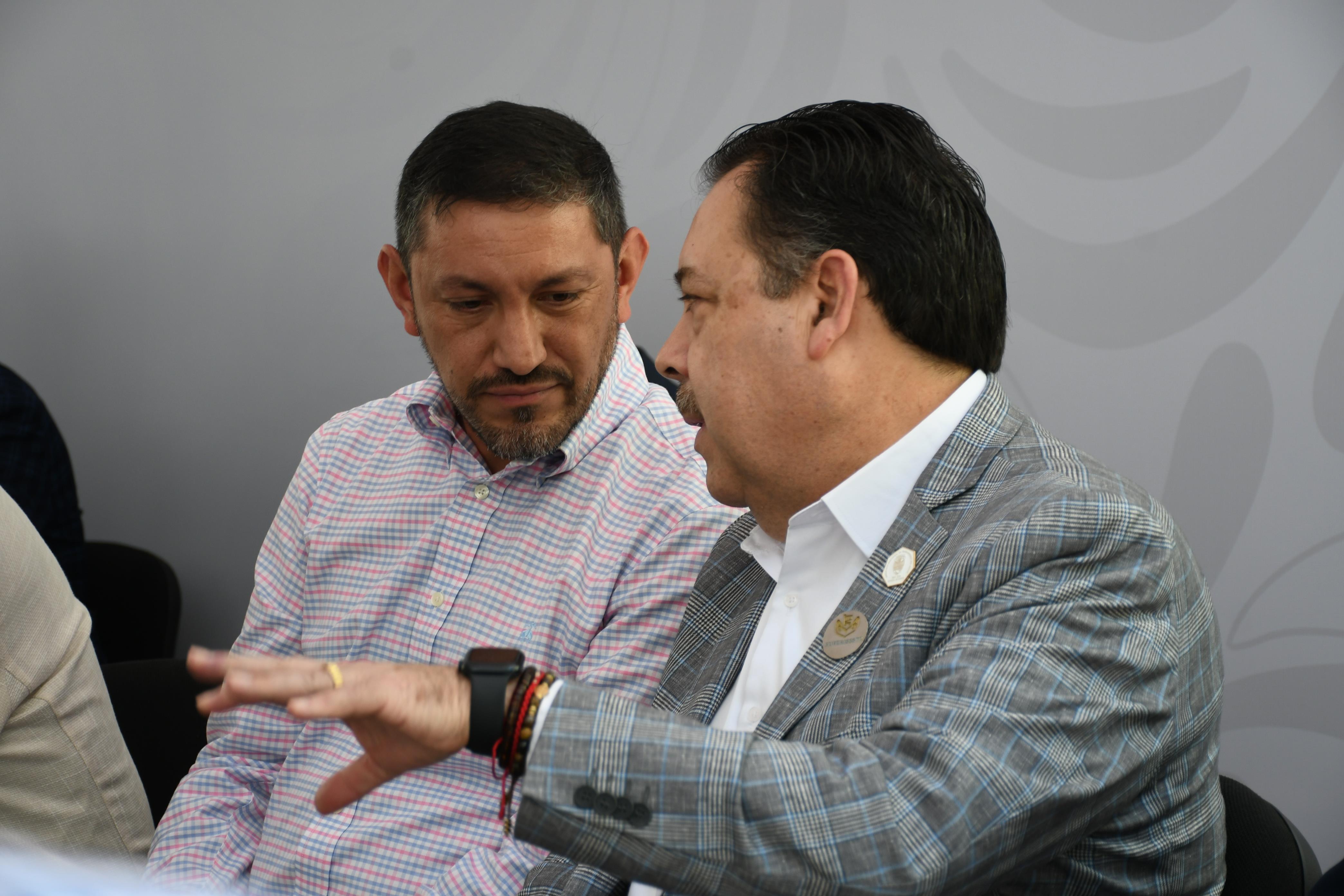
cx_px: 672
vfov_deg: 13.0
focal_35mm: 105
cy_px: 448
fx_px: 3920
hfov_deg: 19.5
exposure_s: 1/100
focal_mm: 70
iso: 320
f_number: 5.6
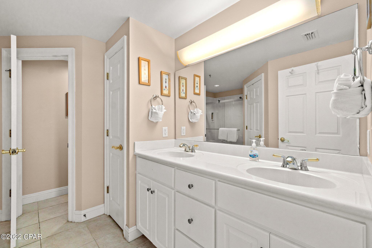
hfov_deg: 100.4
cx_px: 186
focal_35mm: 15
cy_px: 124
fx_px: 155
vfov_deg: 77.3
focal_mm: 10
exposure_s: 1/5
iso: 800
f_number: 8
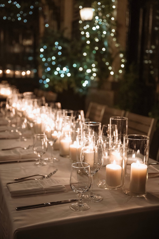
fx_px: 285
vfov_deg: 45.5
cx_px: 80
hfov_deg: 31.1
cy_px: 120
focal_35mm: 43
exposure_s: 1/250
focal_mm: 43
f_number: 2.8
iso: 5000
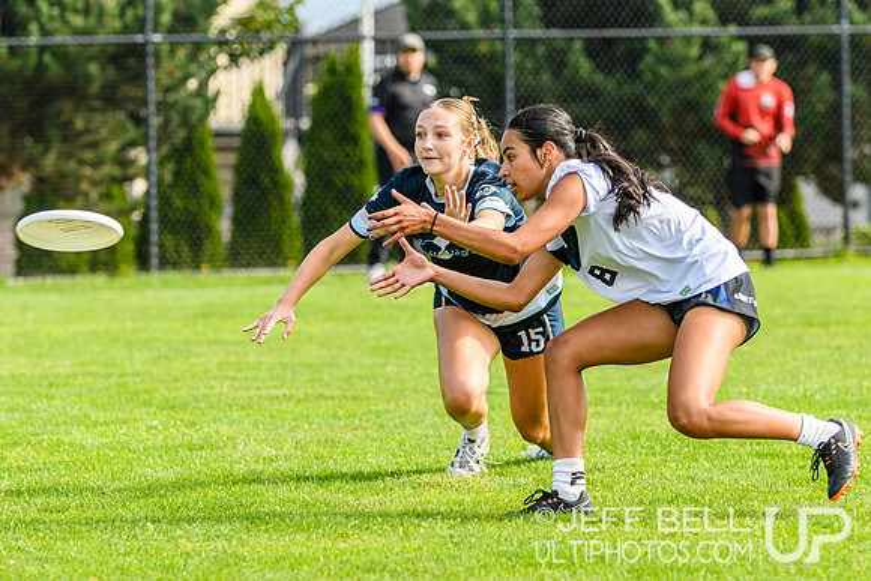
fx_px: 5312
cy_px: 241
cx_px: 510
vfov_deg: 6.3
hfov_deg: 9.4
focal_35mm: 219
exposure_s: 1/1250
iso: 100
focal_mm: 125
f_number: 3.2
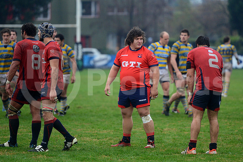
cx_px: 122
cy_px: 81
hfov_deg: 10.3
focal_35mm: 200
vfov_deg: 6.9
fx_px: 1350
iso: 2000
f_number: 2.8
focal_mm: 200
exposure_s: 1/500
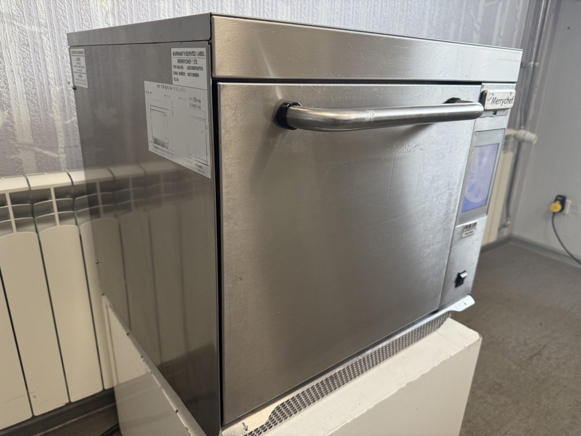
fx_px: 403
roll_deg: -1.4
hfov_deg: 71.6
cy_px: 218
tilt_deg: -19.2
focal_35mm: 24
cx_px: 290
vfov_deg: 56.8
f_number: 1.78
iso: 125
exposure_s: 1/100
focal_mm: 6.76
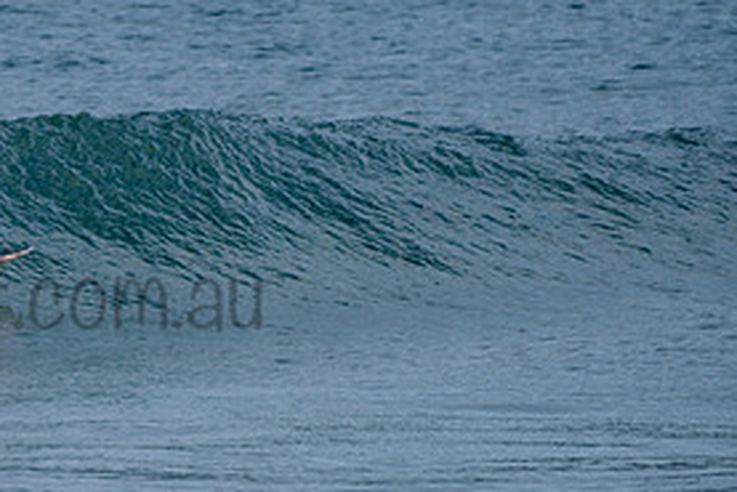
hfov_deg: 1.6
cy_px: 267
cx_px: -19
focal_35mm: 1281
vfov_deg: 1.1
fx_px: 26237
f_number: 5.6
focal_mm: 500
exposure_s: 1/2000
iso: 200
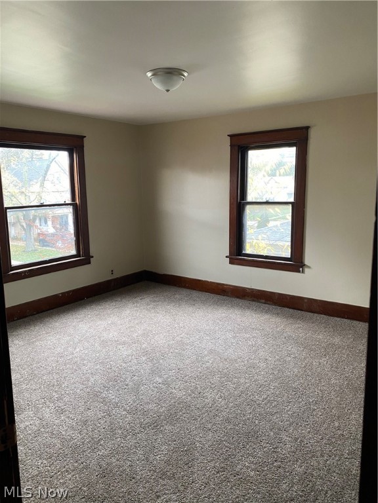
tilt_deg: -8.2
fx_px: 379
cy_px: 252
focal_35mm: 26
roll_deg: +0.7
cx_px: 189
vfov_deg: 67.3
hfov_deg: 53.1
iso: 125
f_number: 1.8
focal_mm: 4.25
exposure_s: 1/60
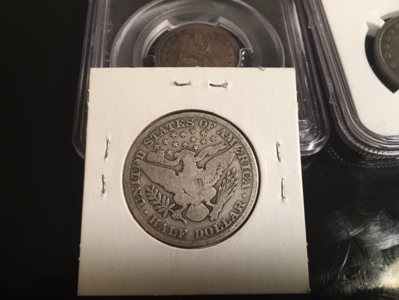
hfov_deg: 61.7
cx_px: 200
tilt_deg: -63.6
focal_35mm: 29
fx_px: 334
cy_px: 150
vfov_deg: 48.2
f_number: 2.2
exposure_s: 1/15
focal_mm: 4.15
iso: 32
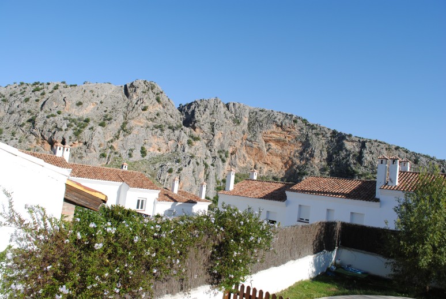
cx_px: 223
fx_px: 335
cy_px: 150
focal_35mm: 27
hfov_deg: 67.3
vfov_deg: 48.0
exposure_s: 1/250
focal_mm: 18
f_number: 8
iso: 100
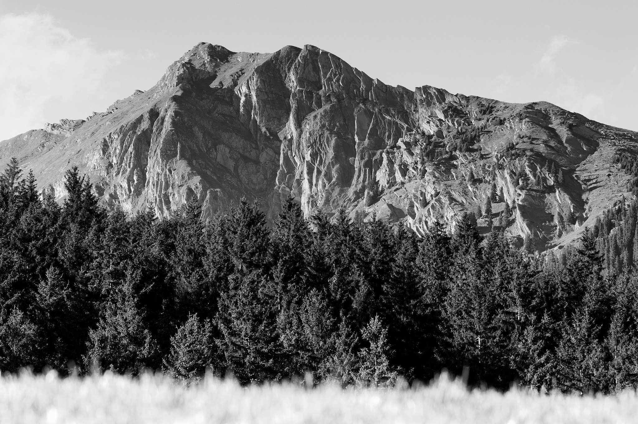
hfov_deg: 13.1
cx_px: 319
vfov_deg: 8.7
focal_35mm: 158
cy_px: 212
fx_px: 2788
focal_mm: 105
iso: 200
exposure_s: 1/250
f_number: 5
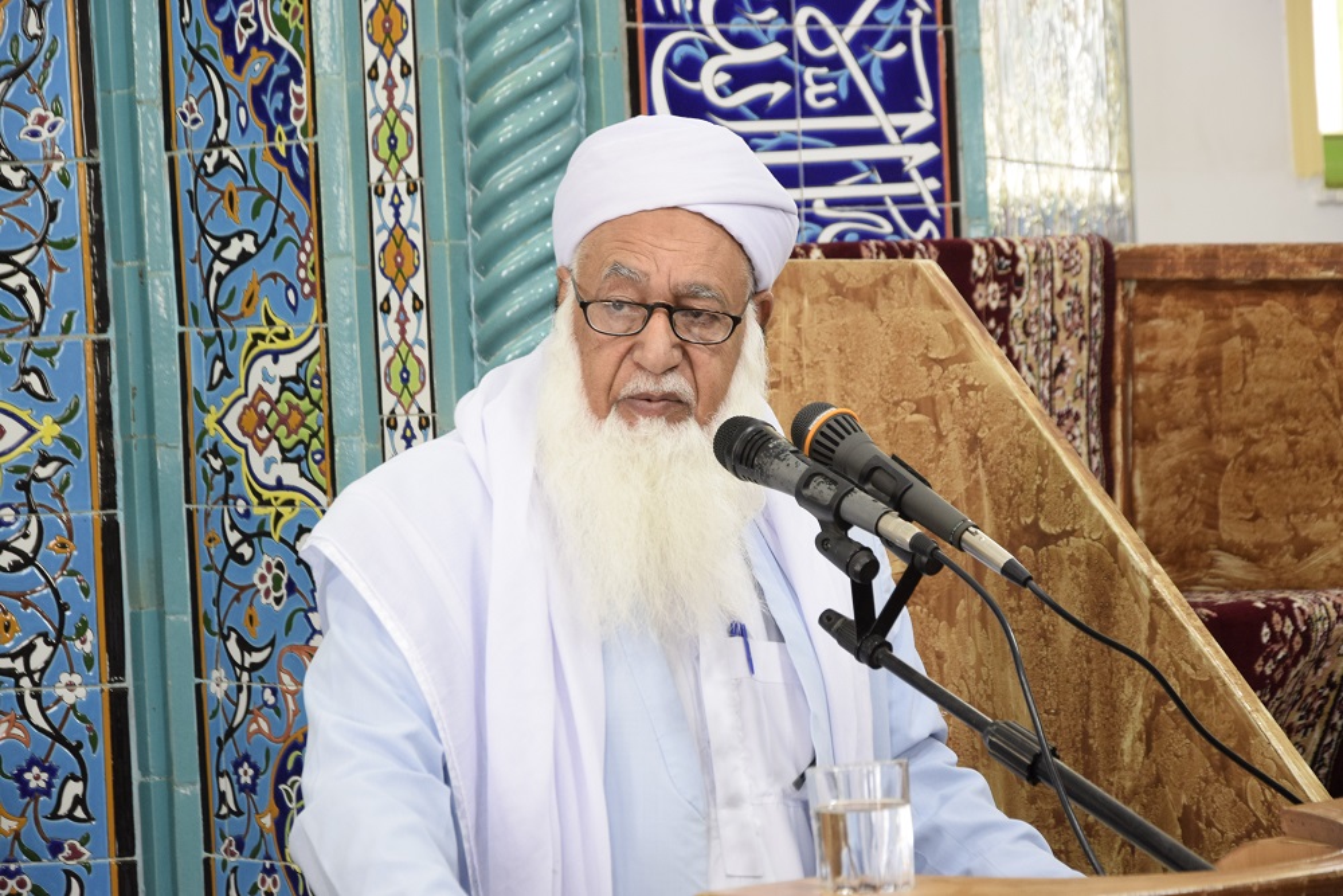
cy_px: 448
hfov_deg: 16.1
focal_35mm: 128
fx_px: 4757
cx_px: 672
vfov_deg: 10.8
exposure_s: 1/40
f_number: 5.6
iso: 1000
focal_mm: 85
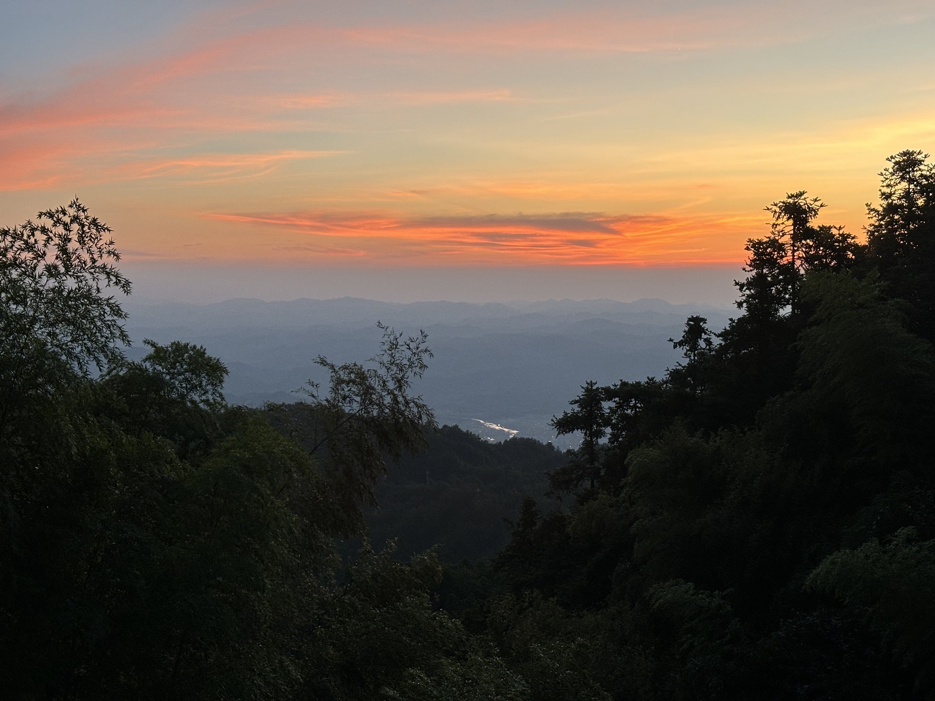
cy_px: 350
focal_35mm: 52
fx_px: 1405
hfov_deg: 36.8
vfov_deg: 28.0
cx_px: 468
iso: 50
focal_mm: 5.96
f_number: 1.6
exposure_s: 1/60
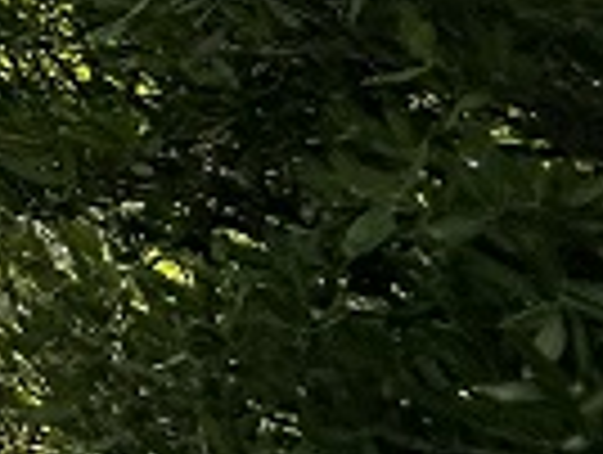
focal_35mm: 94
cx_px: -1359
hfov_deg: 10.5
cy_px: -609
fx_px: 1640
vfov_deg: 12.6
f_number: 2.2
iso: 40
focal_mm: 2.22
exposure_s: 1/1125
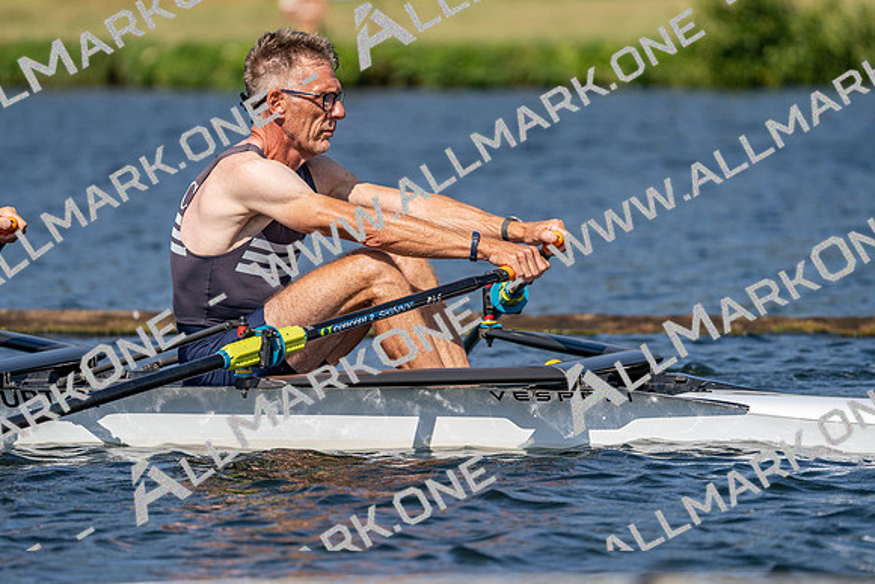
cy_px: 292
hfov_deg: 5.8
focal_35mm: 353
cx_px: 438
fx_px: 8581
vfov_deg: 3.9
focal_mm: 353
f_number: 6.3
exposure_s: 1/2000
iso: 200
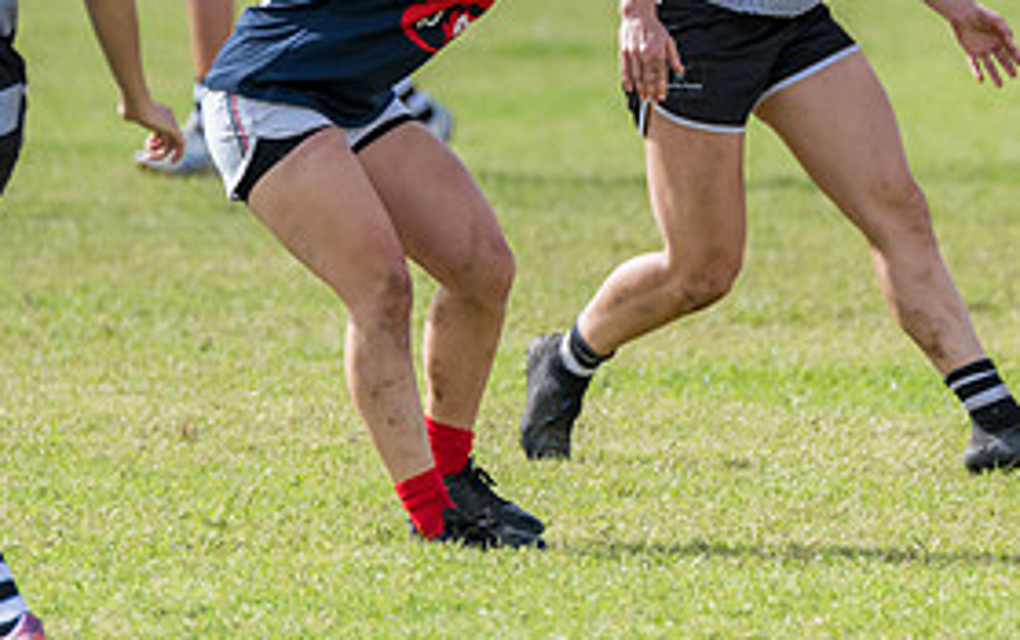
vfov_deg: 1.2
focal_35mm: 1136
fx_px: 31611
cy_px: -64
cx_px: 483
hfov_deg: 1.8
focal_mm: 460
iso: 800
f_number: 6.3
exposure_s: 1/1600
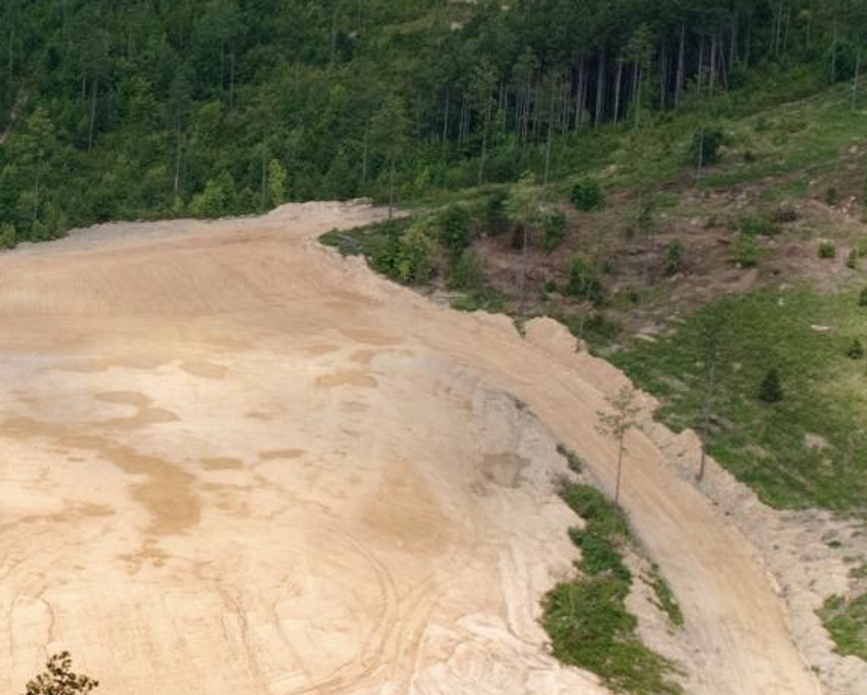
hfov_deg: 16.0
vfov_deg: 14.1
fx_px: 2773
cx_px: -501
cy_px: 71
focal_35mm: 108
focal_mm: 8.38
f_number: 2.8
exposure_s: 1/2000
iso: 100
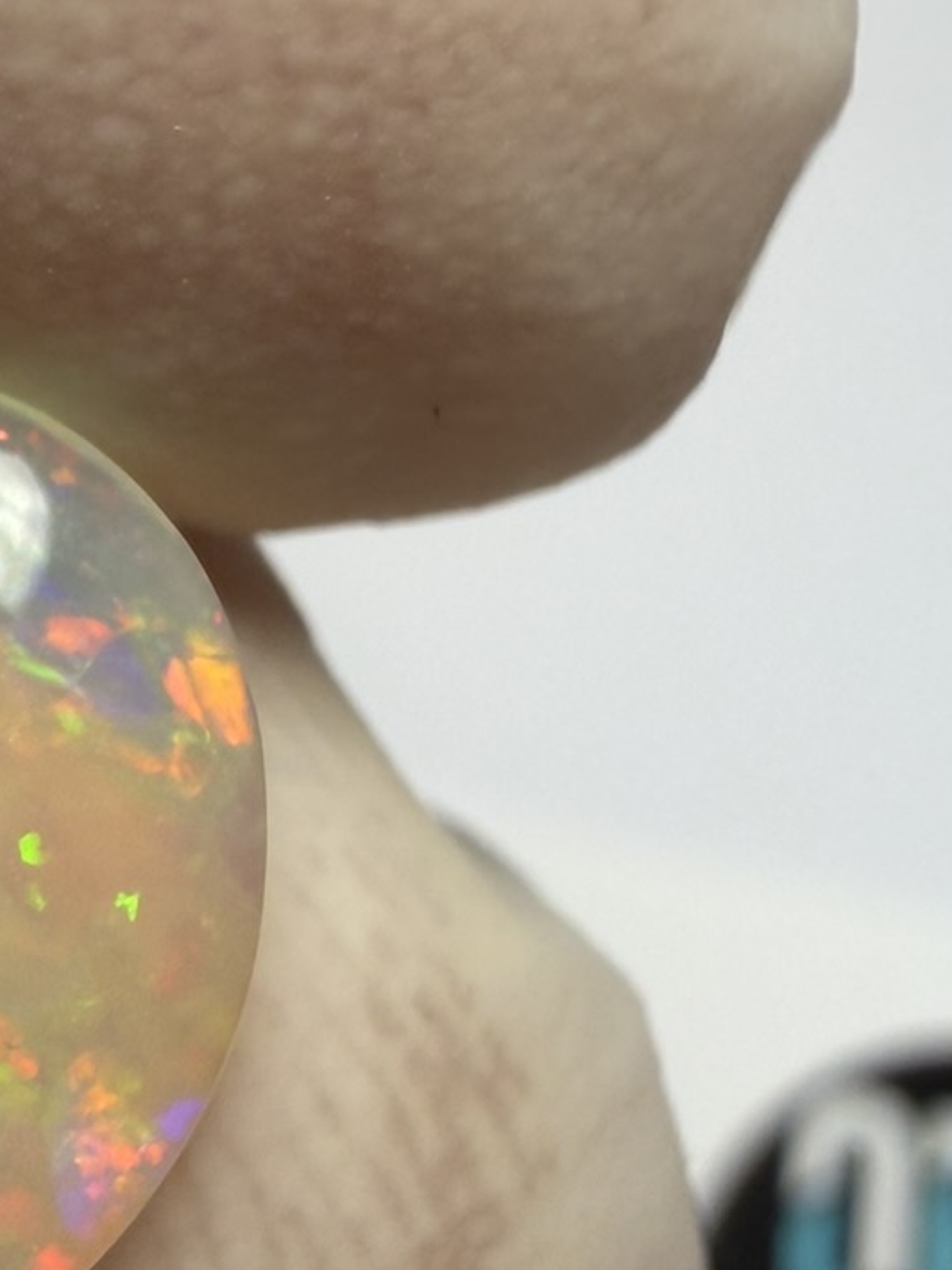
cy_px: 927
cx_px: -191
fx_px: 2752
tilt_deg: -66.3
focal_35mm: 75
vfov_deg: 25.7
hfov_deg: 18.6
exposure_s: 1/100
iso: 40
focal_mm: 2.22
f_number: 2.2
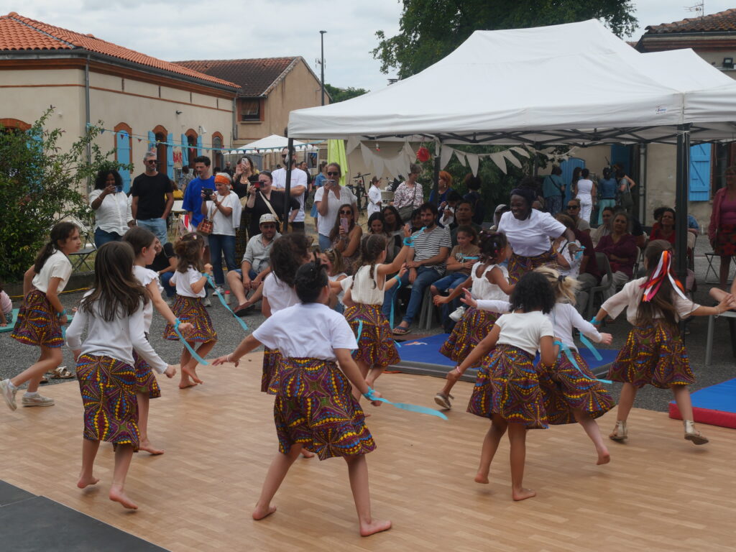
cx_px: 368
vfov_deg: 30.3
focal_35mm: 48
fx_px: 1021
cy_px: 276
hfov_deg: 39.7
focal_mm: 24
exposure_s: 1/320
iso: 200
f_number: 9
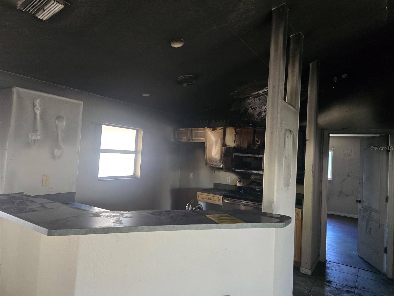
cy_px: 148
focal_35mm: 23
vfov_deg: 58.9
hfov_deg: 73.9
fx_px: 262
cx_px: 197
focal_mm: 6.3
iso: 640
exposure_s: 1/60
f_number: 1.7
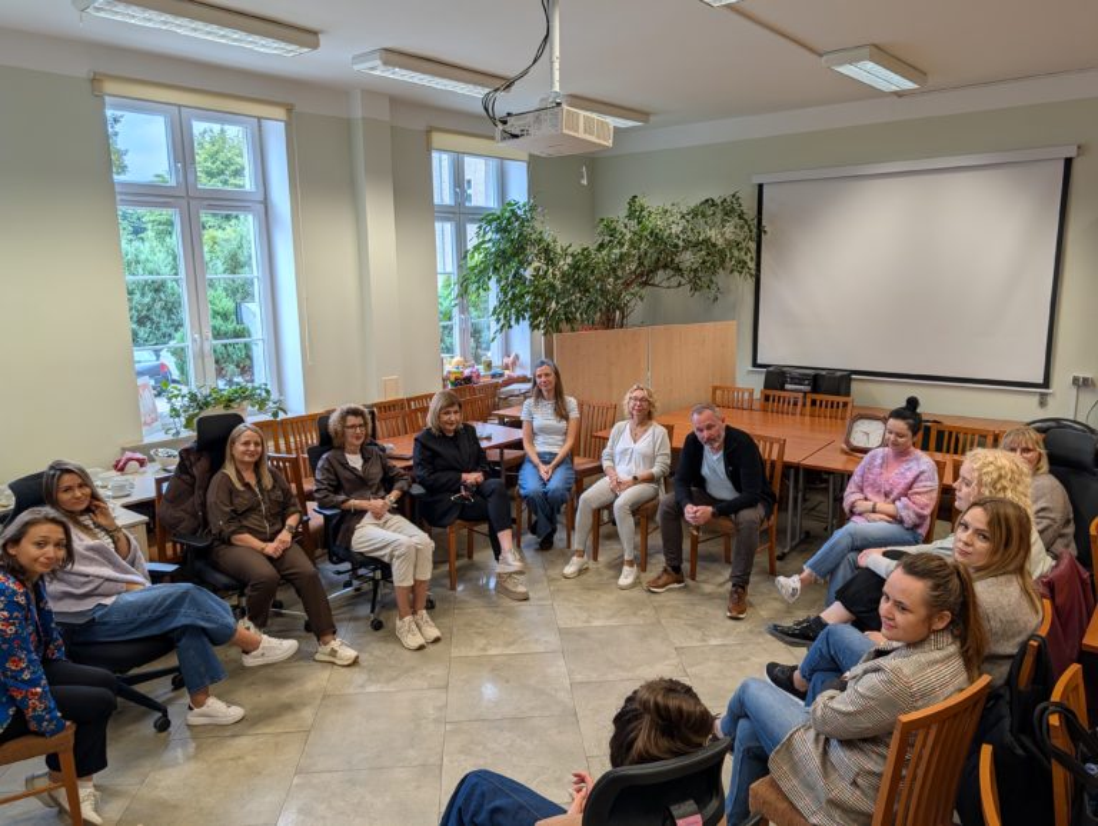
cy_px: 413
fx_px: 762
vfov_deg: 56.9
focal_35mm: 24
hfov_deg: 71.5
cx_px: 549
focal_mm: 6.9
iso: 26
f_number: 1.68
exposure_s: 1/267
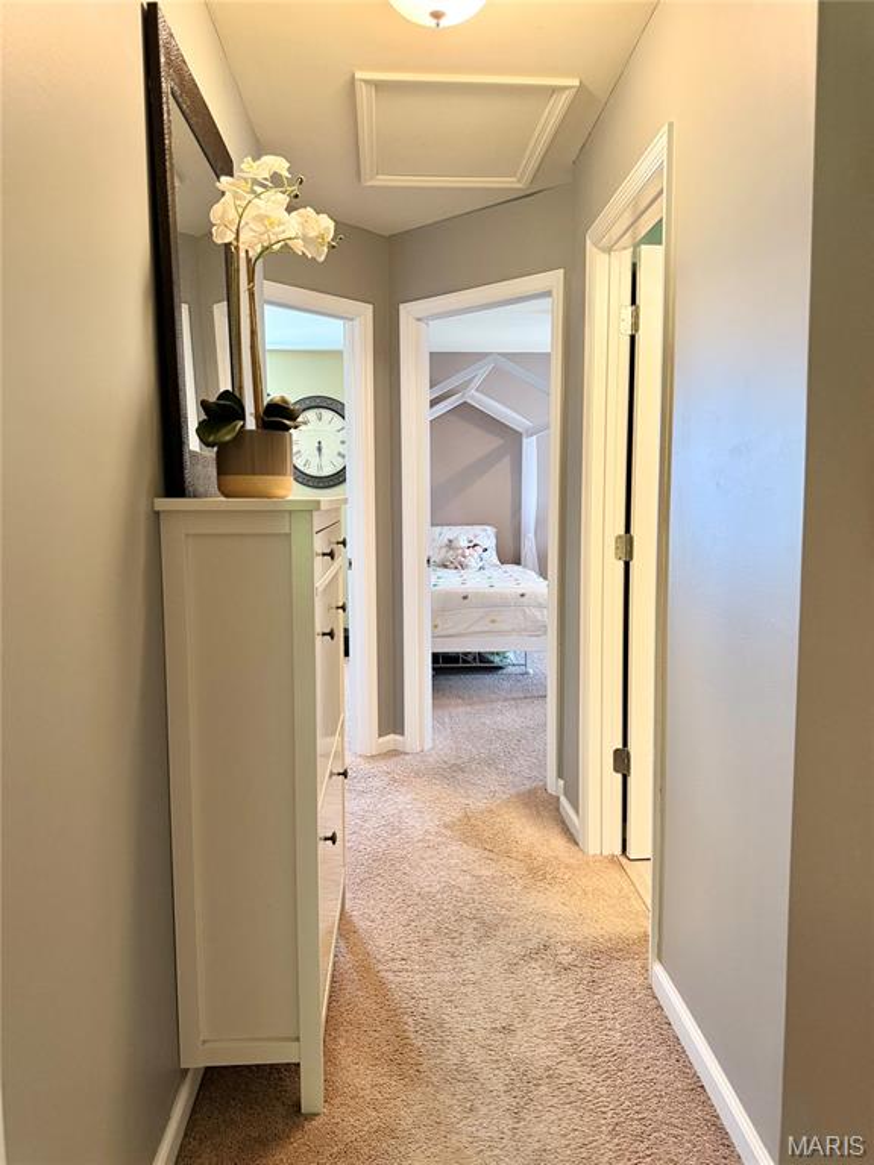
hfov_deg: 56.8
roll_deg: -0.5
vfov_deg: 71.6
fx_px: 808
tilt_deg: -6.3
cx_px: 437
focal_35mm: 24
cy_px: 582
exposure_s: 1/60
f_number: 1.78
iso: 400
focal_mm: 6.76
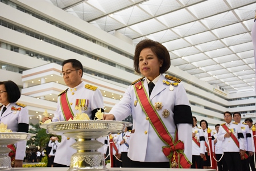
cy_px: 86
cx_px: 128
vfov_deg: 33.0
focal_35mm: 40
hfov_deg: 47.9
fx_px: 288
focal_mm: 27
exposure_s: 1/125
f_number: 5.6
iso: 320
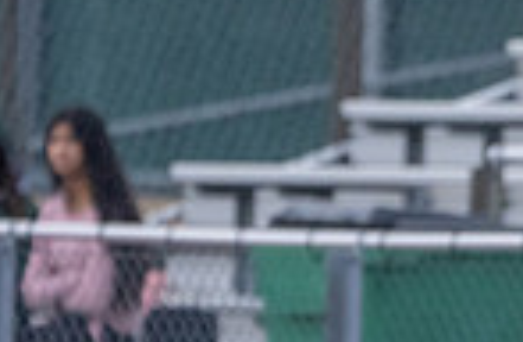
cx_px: 788
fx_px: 31413
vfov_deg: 0.6
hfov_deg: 1.0
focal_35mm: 2176
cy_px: 601
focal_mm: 400
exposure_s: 1/1250
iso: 2000
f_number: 5.6
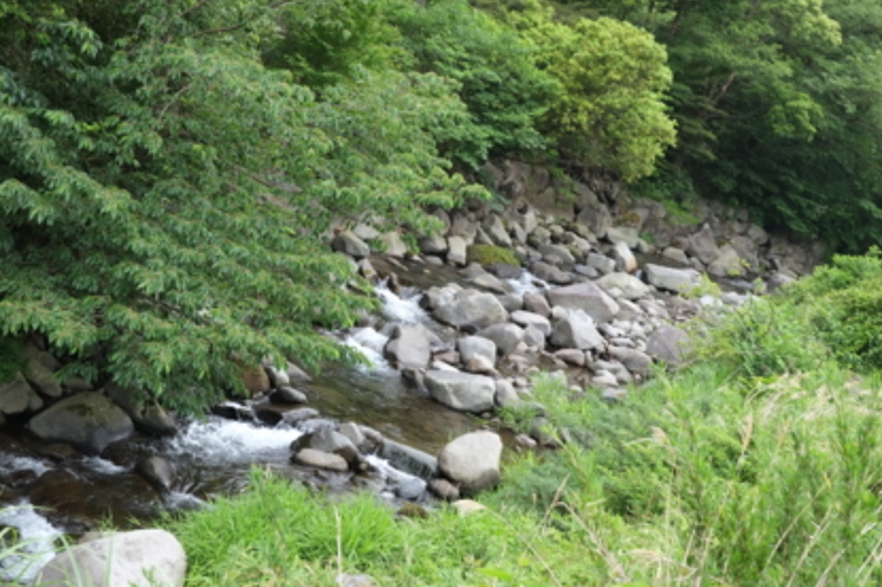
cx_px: 419
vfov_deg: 26.4
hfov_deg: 38.9
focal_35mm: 51
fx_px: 1248
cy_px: 302
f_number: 4.5
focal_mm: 31.5
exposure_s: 1/150
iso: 200
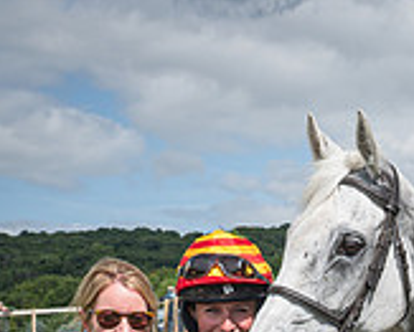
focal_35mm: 144
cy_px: 532
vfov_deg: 10.3
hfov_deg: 13.1
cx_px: 467
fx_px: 1768
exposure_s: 1/125
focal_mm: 35
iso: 80
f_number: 8
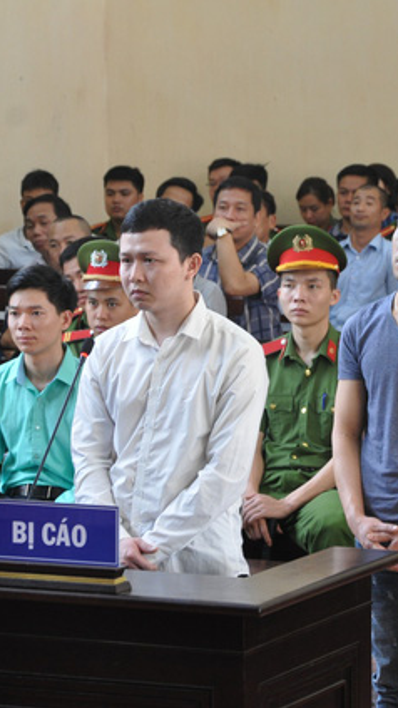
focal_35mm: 190
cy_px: 354
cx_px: 276
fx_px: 3564
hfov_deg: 6.4
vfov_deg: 11.3
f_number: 5.3
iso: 800
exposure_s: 1/30
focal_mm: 80
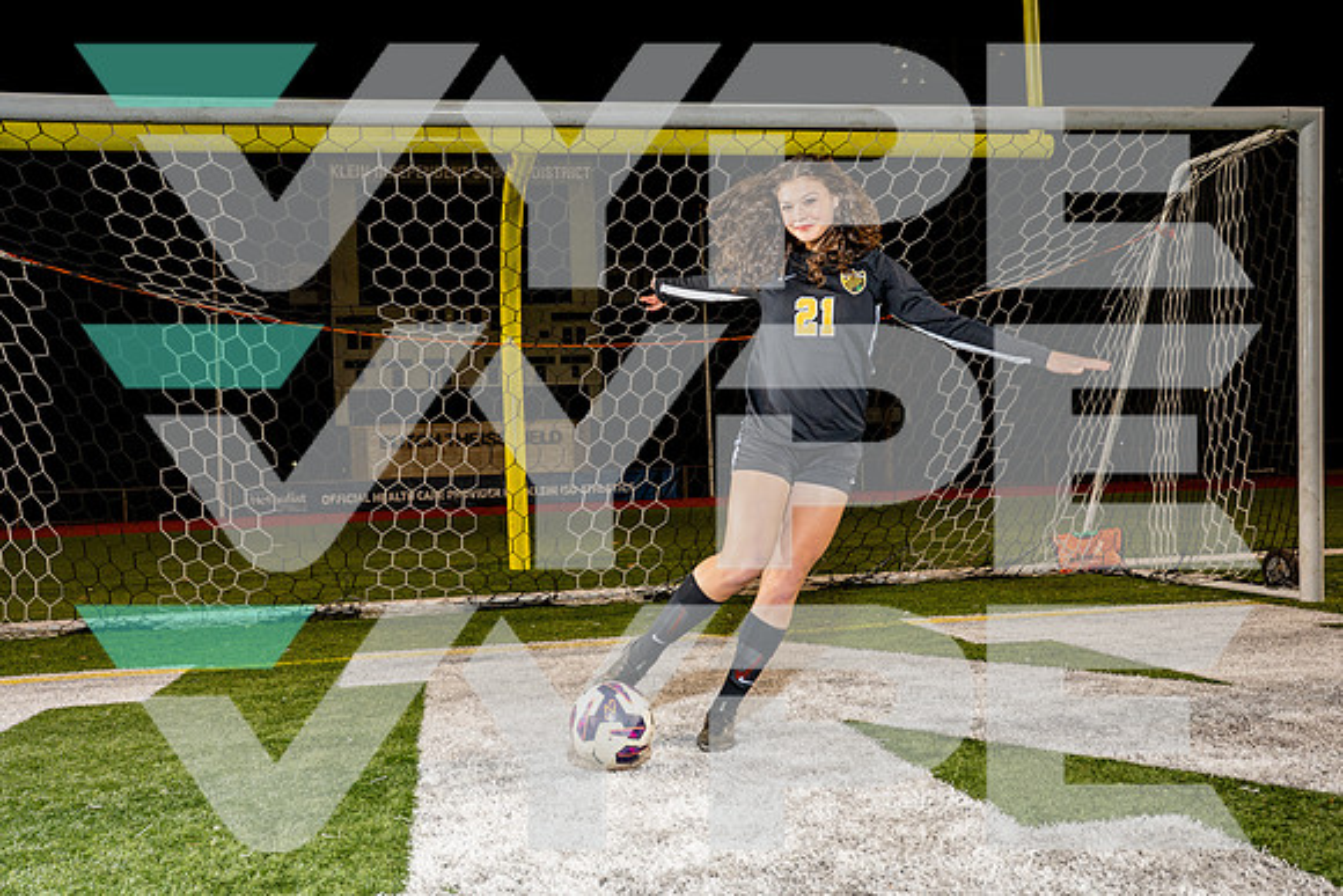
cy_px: 448
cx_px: 672
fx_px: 1269
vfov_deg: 38.9
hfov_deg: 55.8
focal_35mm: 34
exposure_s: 1/250
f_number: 5.6
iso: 800
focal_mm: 34
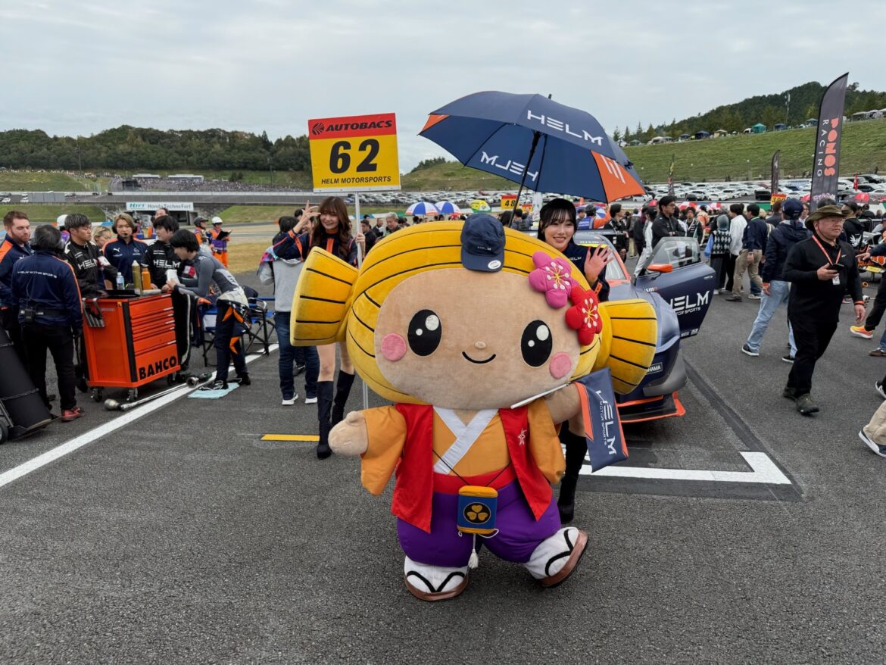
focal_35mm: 24
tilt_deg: -10.2
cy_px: 332
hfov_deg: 71.6
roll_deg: -0.6
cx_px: 443
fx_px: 614
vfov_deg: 56.8
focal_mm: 6.76
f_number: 1.78
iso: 80
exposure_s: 1/1653
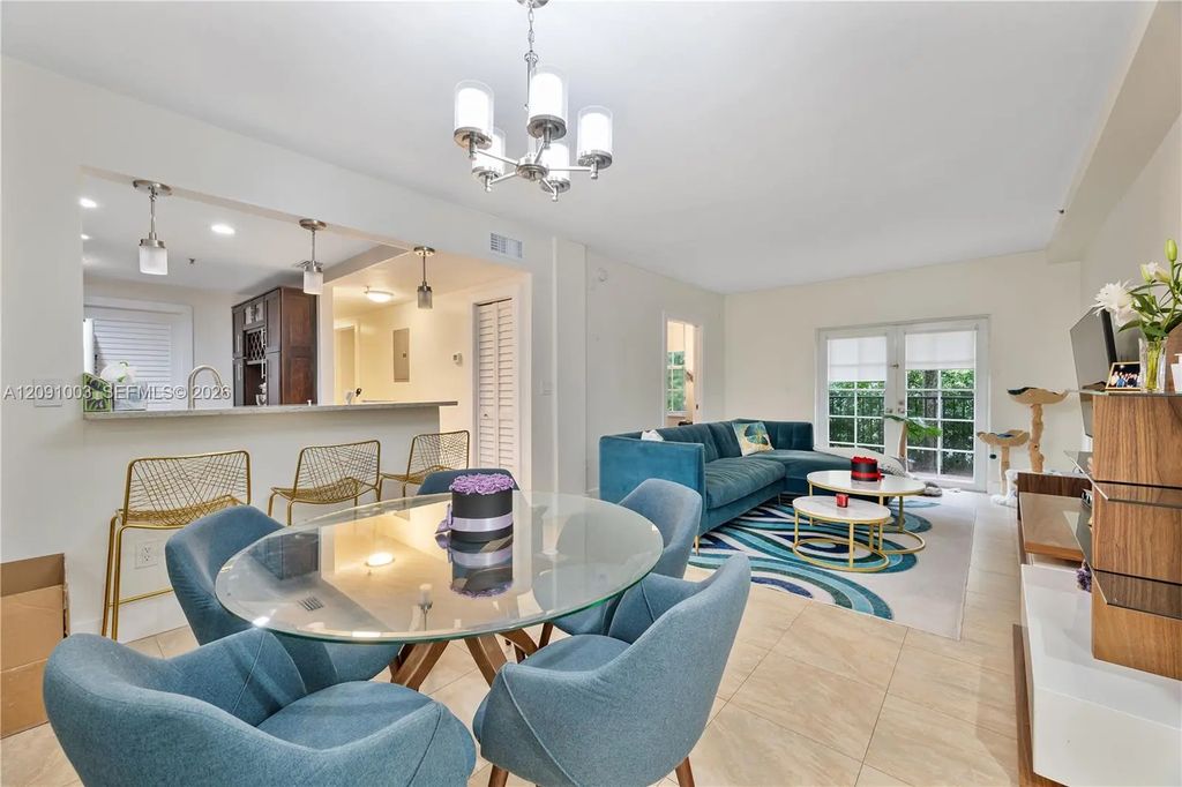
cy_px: 394
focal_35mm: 14
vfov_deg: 81.2
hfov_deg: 104.3
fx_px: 459
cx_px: 591
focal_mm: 14
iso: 320
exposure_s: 1.3
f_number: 8
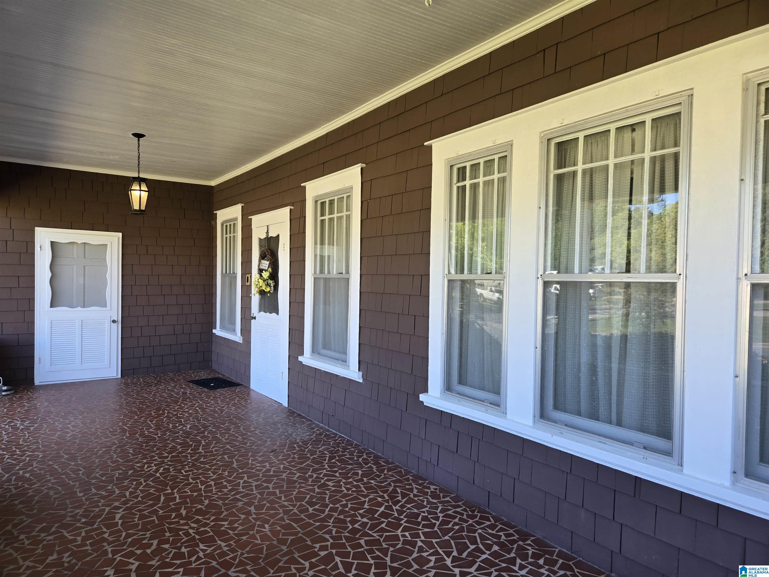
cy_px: 288
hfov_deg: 73.9
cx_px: 384
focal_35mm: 23
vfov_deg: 58.9
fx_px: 511
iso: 50
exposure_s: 1/180
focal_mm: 5.4
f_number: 1.8
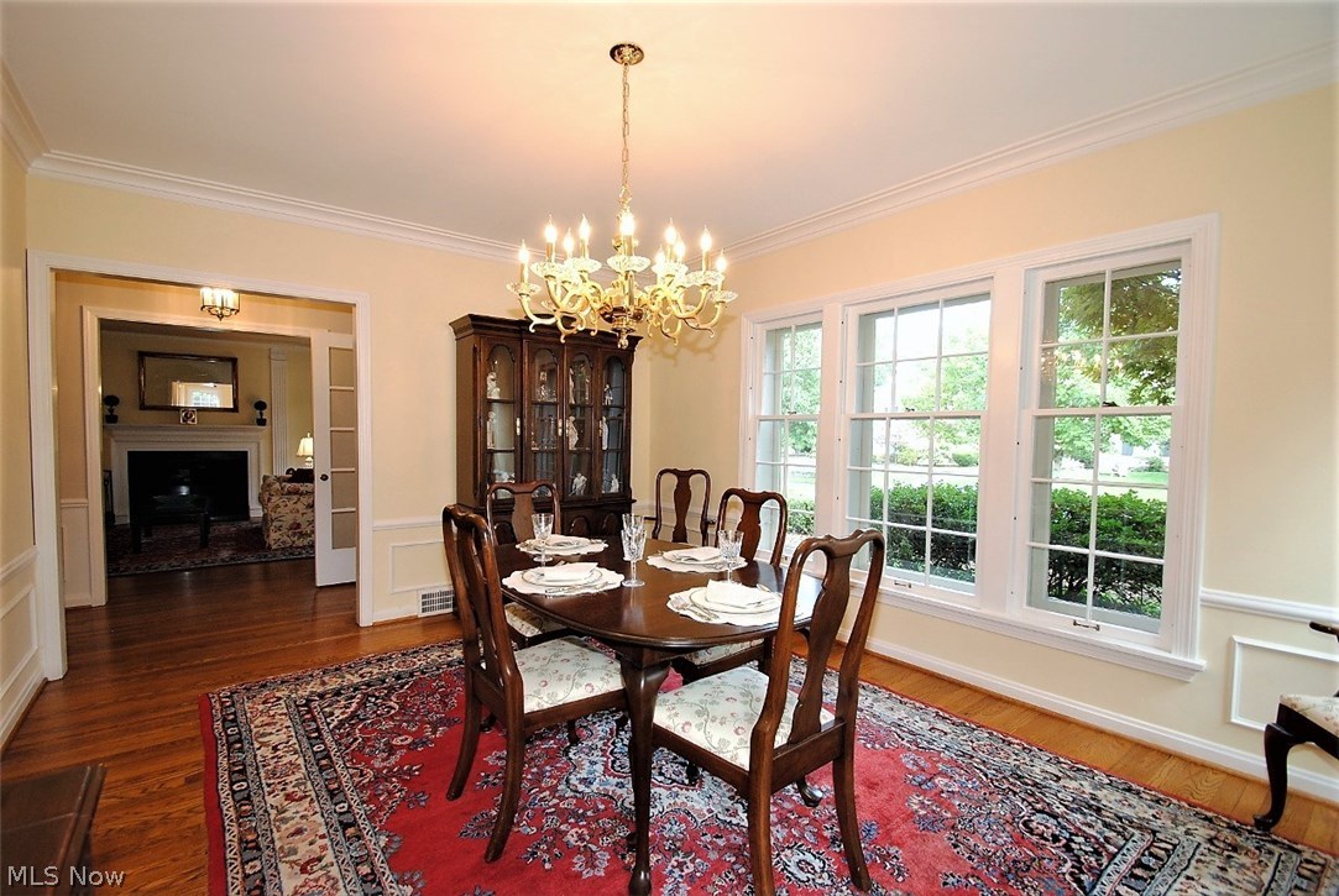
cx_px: 670
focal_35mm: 15
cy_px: 448
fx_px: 559
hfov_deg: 100.3
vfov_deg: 77.5
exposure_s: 1/60
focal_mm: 10
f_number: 7.1
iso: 400
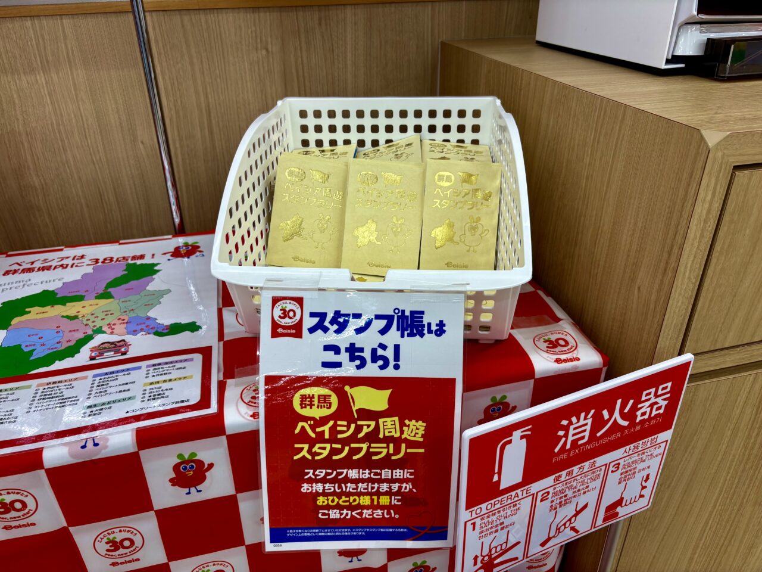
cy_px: 286
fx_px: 572
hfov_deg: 67.3
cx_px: 381
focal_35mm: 26
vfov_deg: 53.1
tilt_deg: -29.2
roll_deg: +1.1
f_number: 1.6
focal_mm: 5.96
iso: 50
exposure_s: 1/100
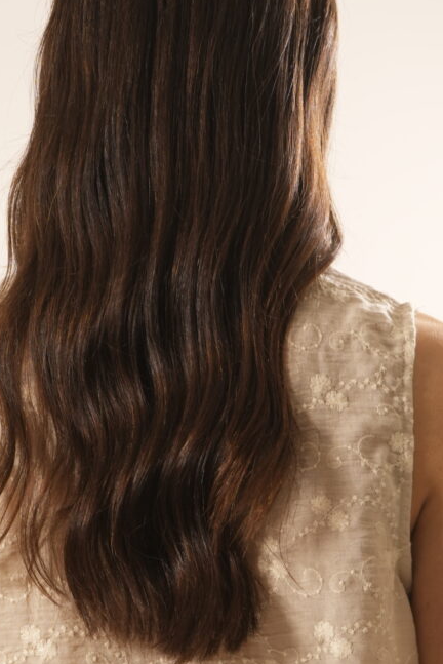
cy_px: 582
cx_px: 255
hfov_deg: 9.9
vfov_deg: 14.6
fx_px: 2563
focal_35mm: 139
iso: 400
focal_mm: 50
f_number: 3.2
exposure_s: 1/50
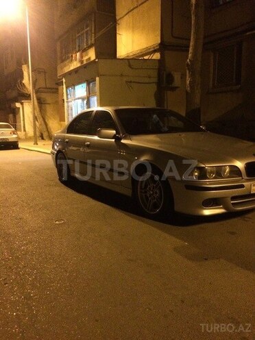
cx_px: 128
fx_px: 285
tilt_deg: -9.5
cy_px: 170
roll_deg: +0.4
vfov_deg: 61.7
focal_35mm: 29
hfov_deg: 48.2
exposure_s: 1/17
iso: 640
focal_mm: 4.15
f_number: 2.2
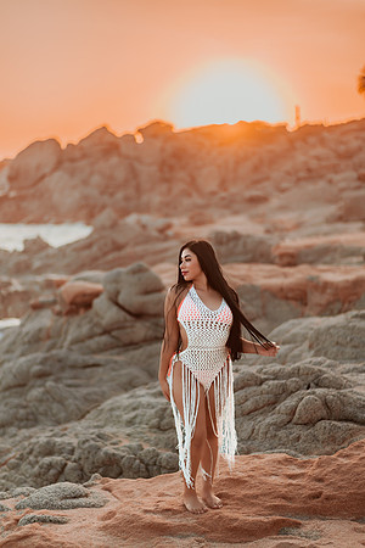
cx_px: 182
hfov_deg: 23.4
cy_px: 274
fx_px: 882
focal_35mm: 58
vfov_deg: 34.5
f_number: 1.4
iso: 100
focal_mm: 58
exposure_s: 1/4000
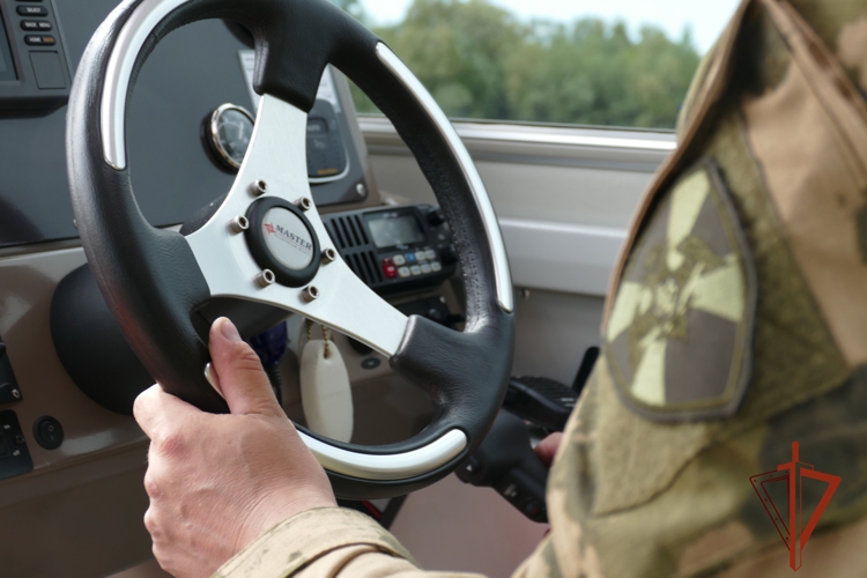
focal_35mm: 64
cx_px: 434
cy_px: 289
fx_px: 1541
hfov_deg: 31.4
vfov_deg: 21.2
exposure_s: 1/80
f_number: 3.6
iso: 125
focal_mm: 23.3
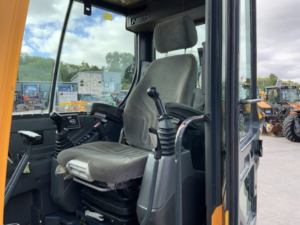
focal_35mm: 29
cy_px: 112
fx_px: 251
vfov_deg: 48.2
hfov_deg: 61.7
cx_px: 150
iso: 16
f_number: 1.8
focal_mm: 3
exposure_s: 1/299
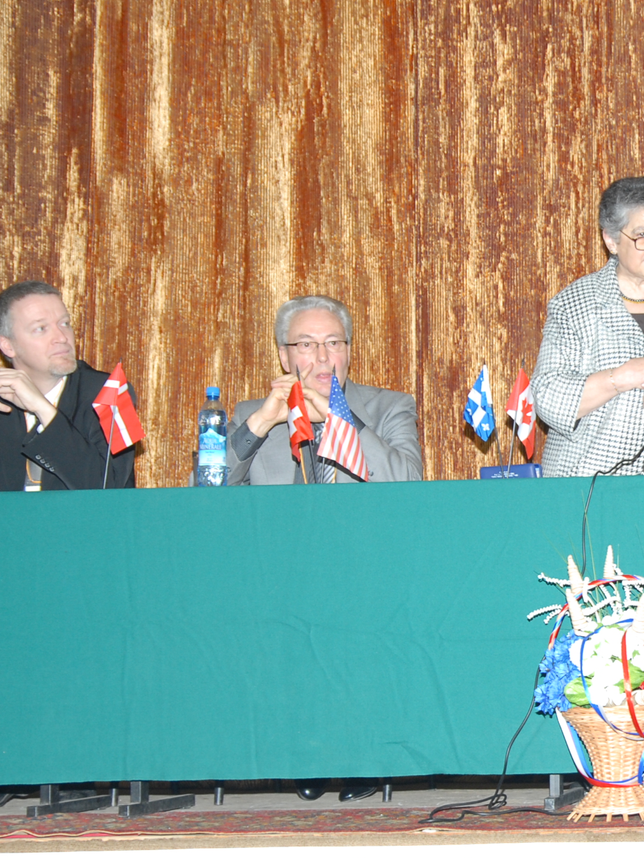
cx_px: 747
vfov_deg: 23.8
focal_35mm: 82
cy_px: 521
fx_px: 2032
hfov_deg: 17.3
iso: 280
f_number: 3.5
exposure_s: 1/60
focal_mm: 29
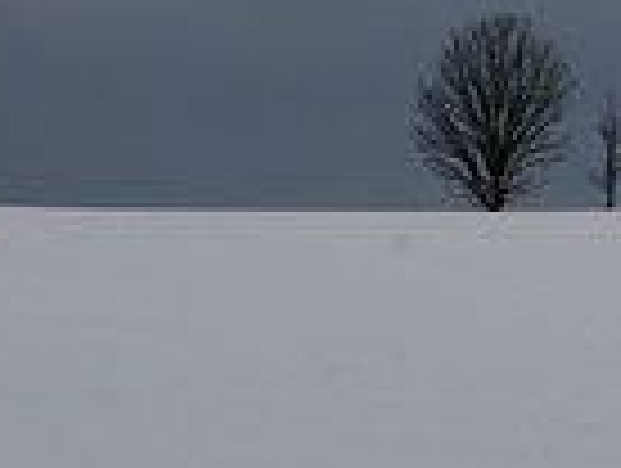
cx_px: 562
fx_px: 6721
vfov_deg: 3.9
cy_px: -621
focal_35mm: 374
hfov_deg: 5.3
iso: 200
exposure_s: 1/800
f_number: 9
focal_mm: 70
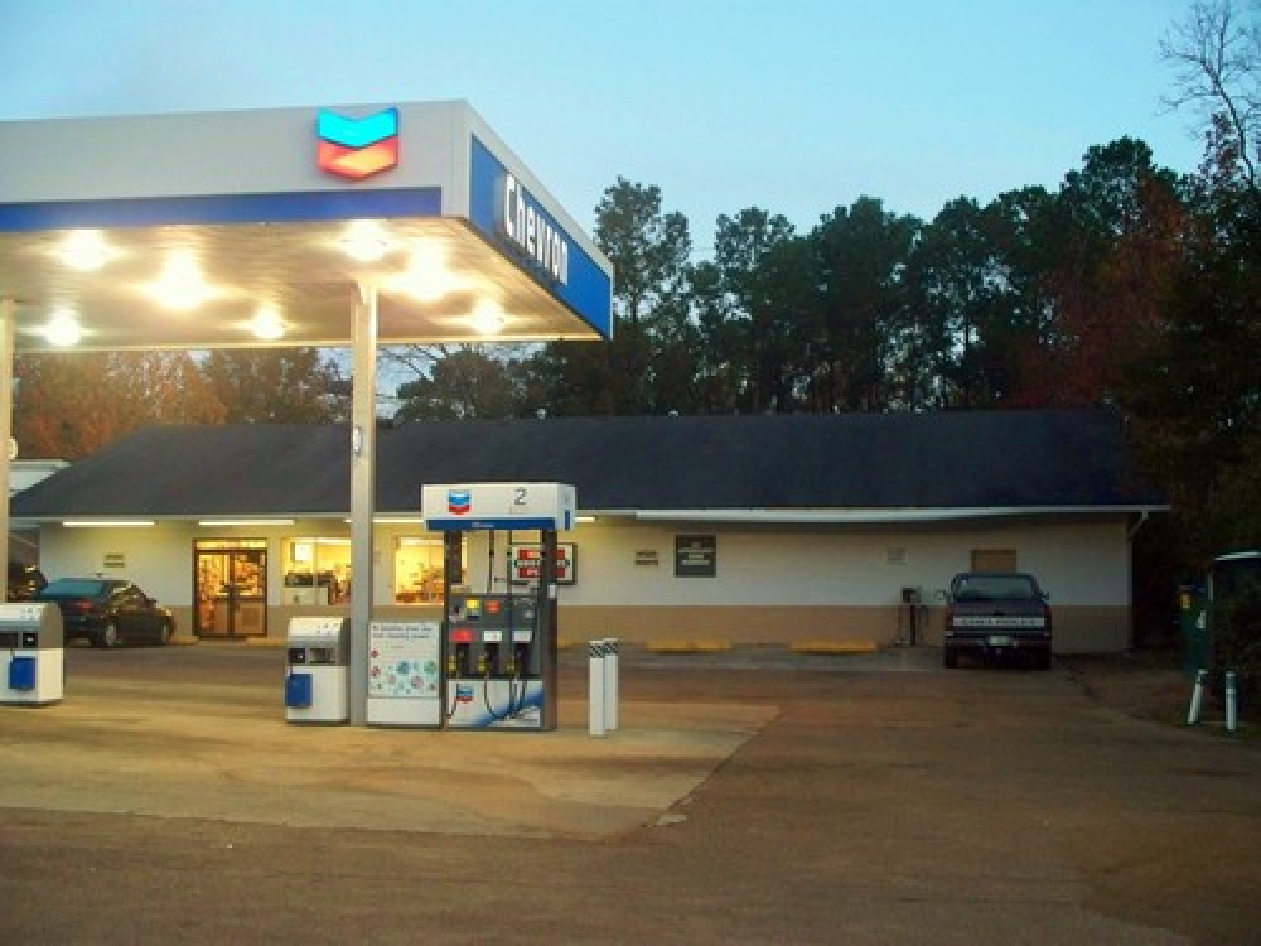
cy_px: 473
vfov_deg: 30.9
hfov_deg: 40.4
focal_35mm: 47
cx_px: 630
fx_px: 1712
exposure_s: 1/60
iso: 400
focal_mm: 9.86
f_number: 2.9
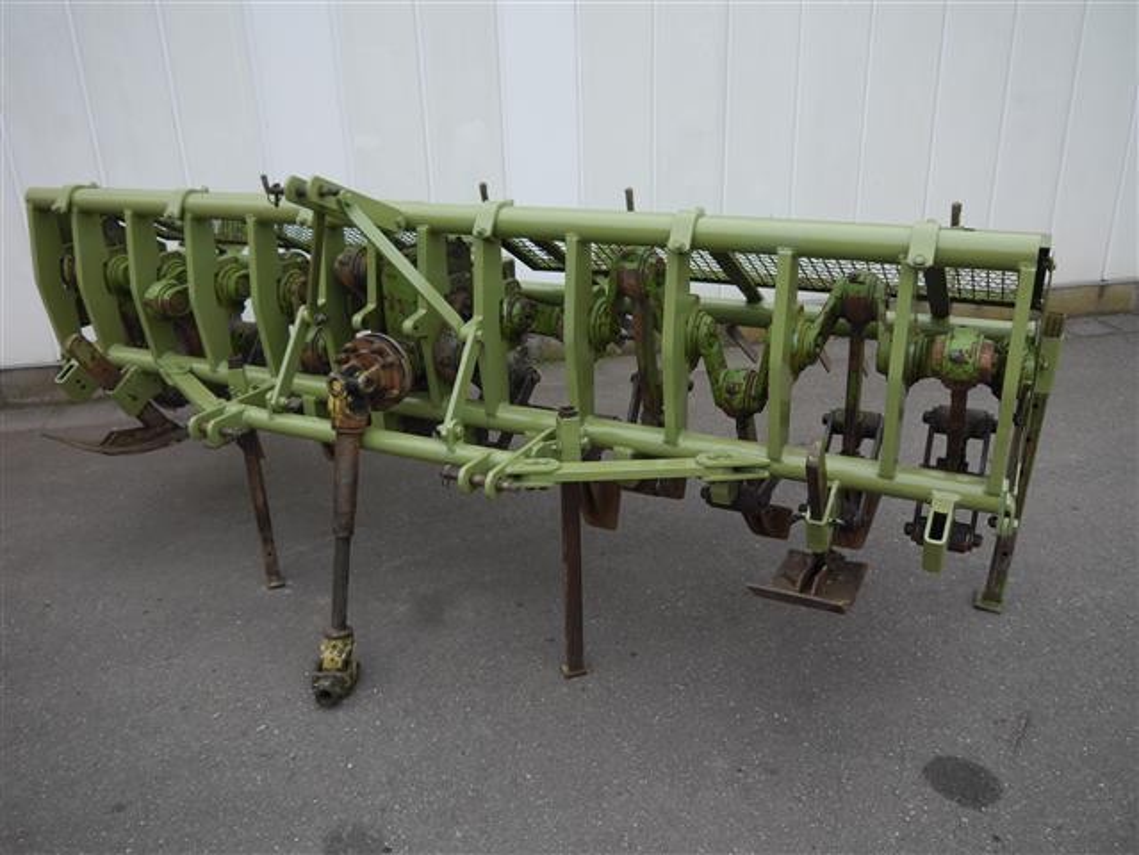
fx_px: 922
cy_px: 428
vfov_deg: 49.8
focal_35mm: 28
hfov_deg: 63.4
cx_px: 570
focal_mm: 14
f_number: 3.5
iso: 160
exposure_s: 1/80
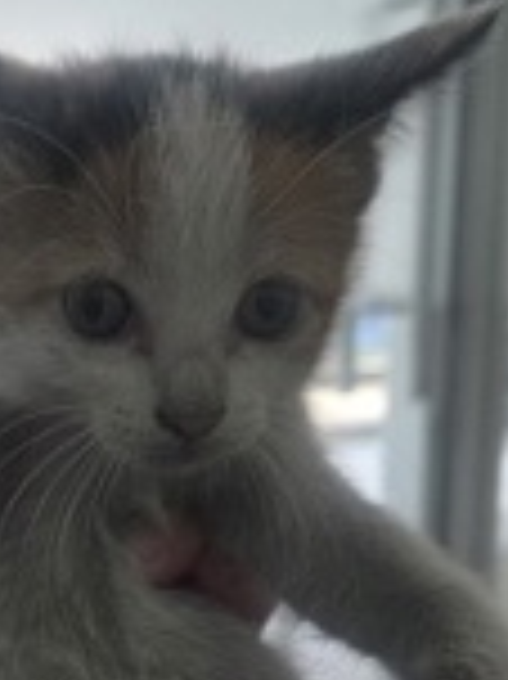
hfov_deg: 22.6
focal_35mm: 64
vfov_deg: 28.3
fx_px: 1254
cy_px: 689
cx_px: 97
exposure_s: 1/180
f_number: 1.8
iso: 40
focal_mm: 5.4
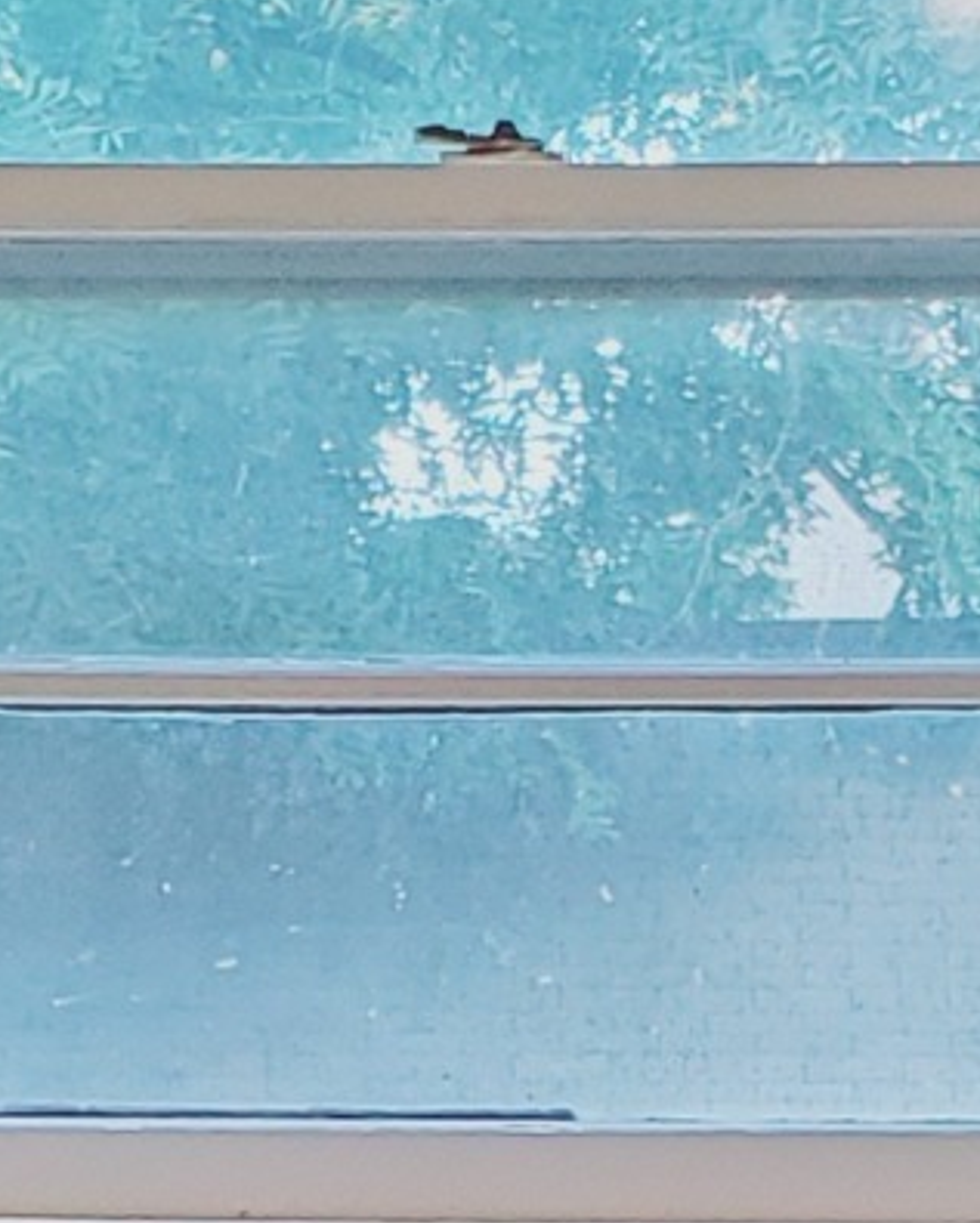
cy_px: 1557
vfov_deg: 9.6
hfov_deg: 7.9
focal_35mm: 197
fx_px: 7140
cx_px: 467
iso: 200
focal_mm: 4.3
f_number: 2.4
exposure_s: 1/120
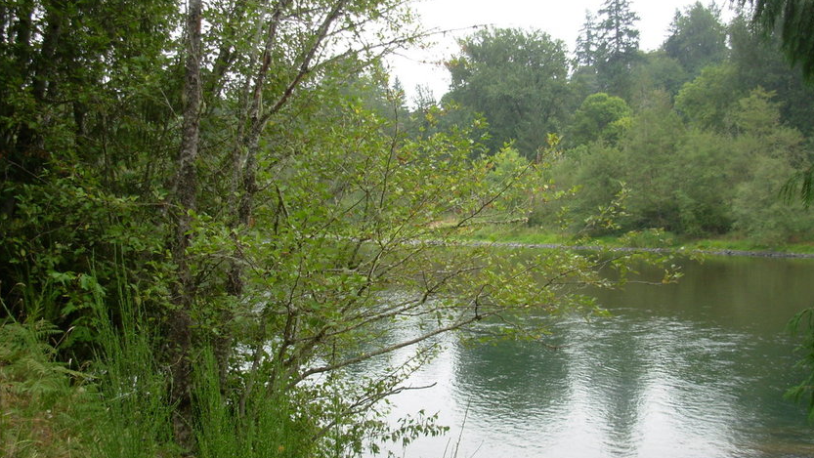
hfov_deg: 48.3
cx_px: 410
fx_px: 907
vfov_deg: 28.4
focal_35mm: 42
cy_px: 251
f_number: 2.9
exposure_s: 1/87.9
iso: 50
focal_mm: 6.3
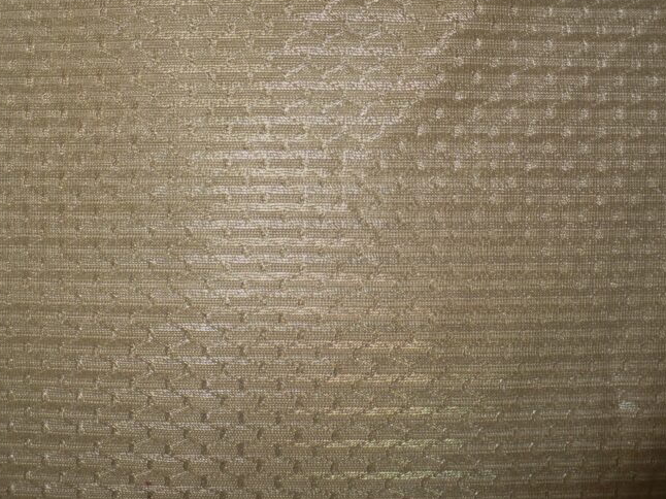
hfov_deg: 42.9
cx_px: 314
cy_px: 215
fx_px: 846
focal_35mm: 44
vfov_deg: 32.8
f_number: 2.8
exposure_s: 1/30
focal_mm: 6.1
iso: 100
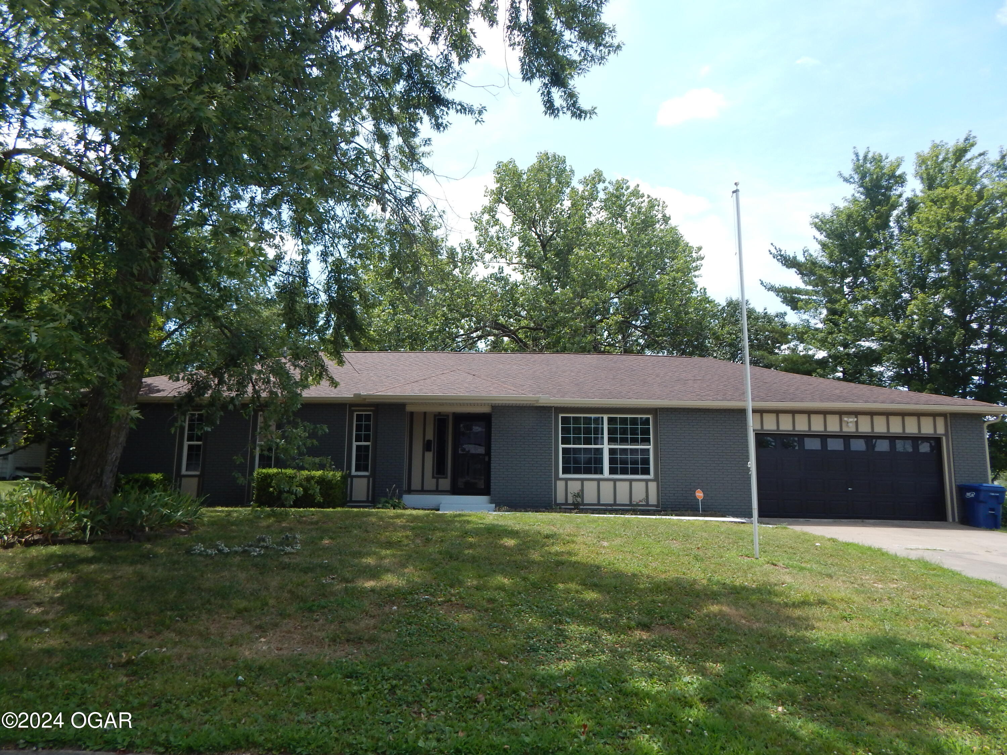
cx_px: 504
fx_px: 640
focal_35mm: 22
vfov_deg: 61.1
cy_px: 378
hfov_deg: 76.4
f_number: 3
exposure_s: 1/1000
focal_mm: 4
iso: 125
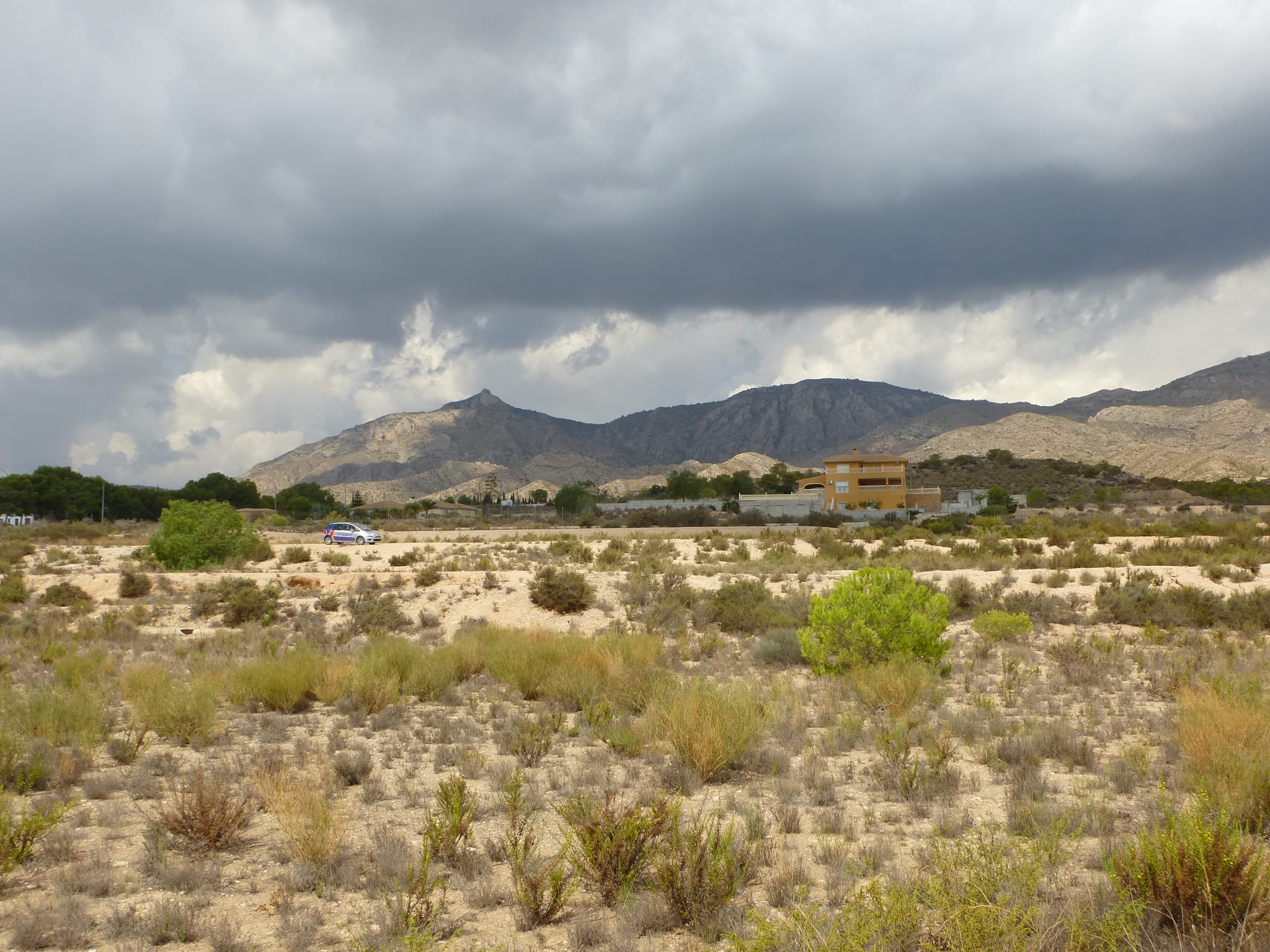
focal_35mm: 30
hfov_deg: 60.0
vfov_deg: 46.8
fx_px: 1101
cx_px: 635
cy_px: 476
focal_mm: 5.4
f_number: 4
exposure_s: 1/1300
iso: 100
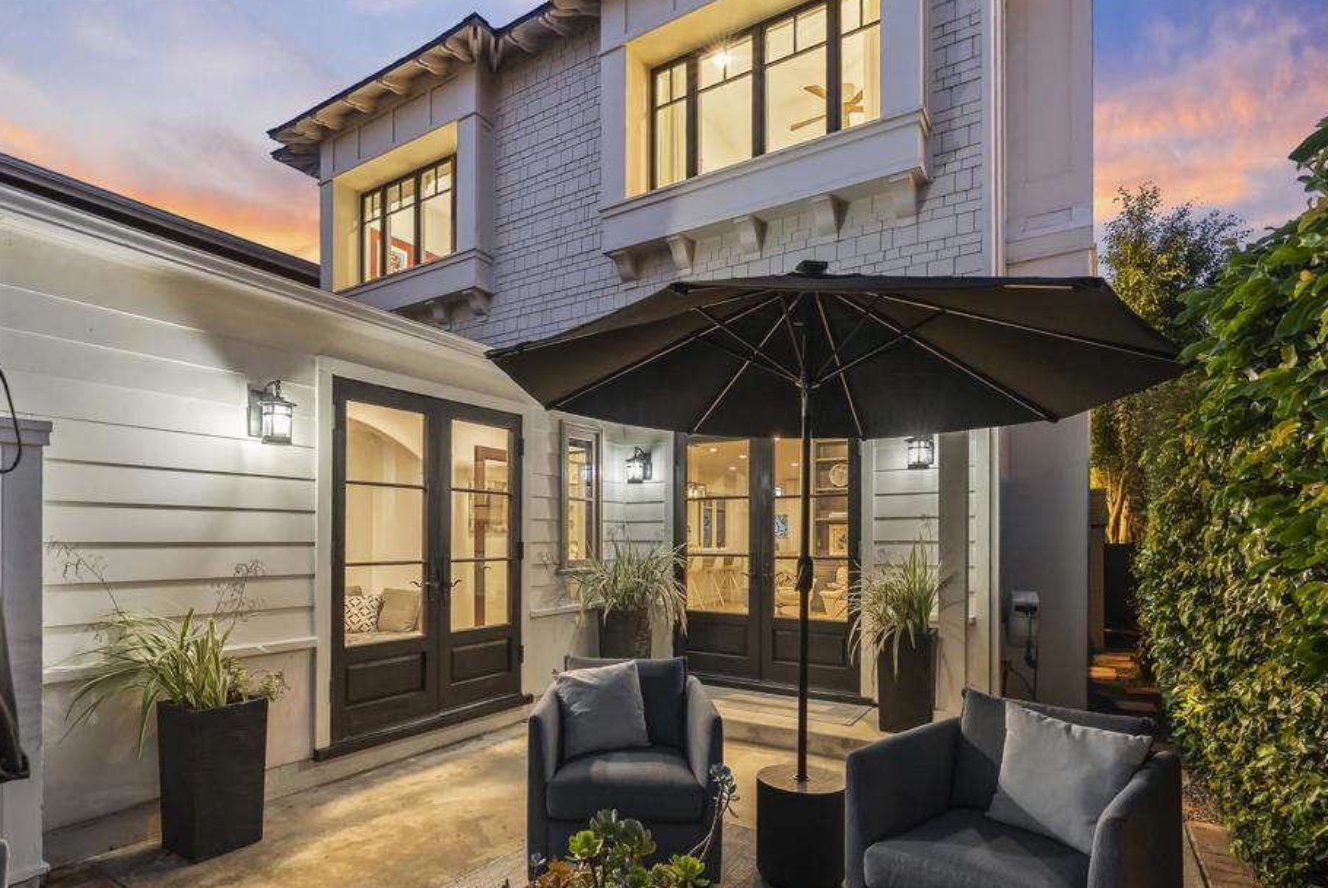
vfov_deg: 67.5
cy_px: 443
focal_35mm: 18
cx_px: 622
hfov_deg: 89.8
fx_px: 664
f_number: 7.1
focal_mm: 16
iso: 800
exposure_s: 1
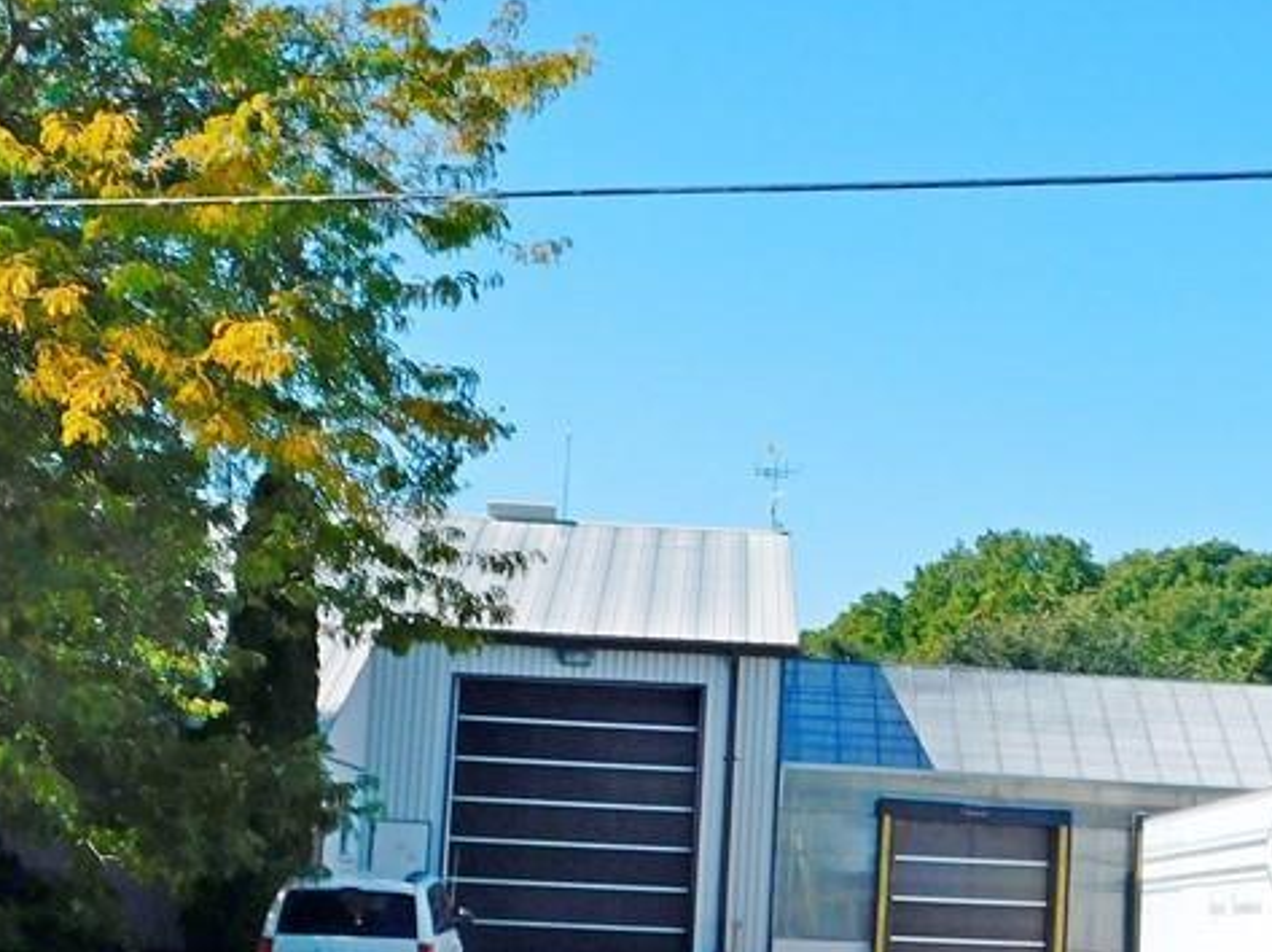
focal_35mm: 78
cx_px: 1003
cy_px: 592
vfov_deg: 18.8
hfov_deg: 24.7
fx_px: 2864
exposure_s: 1/400
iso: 125
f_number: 7
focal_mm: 6.3
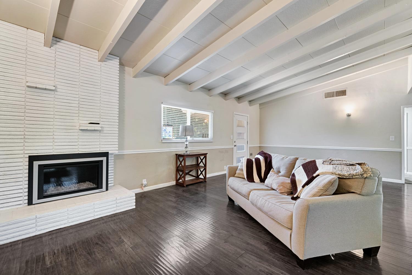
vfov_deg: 77.3
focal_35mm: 15
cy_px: 138
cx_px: 206
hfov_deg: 100.4
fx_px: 172
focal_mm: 10
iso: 400
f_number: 8
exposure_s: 1/4
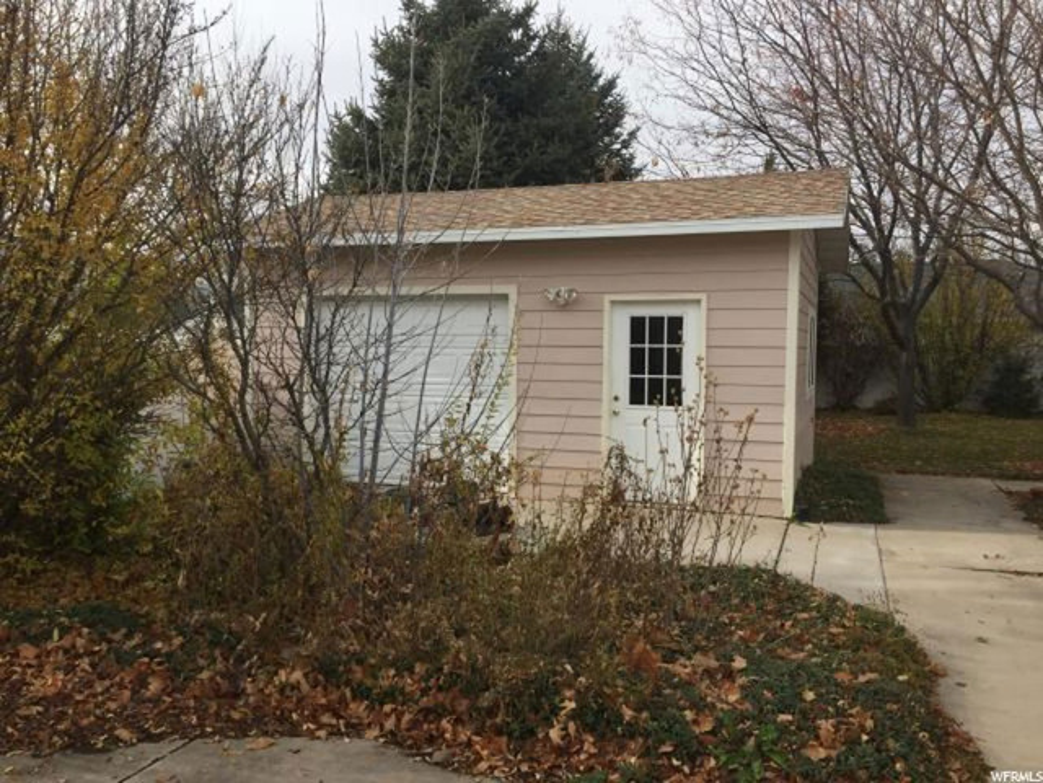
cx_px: 522
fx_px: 874
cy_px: 392
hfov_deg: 61.7
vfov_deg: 48.2
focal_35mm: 29
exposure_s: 1/1130
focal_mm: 4.15
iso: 32
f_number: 2.2
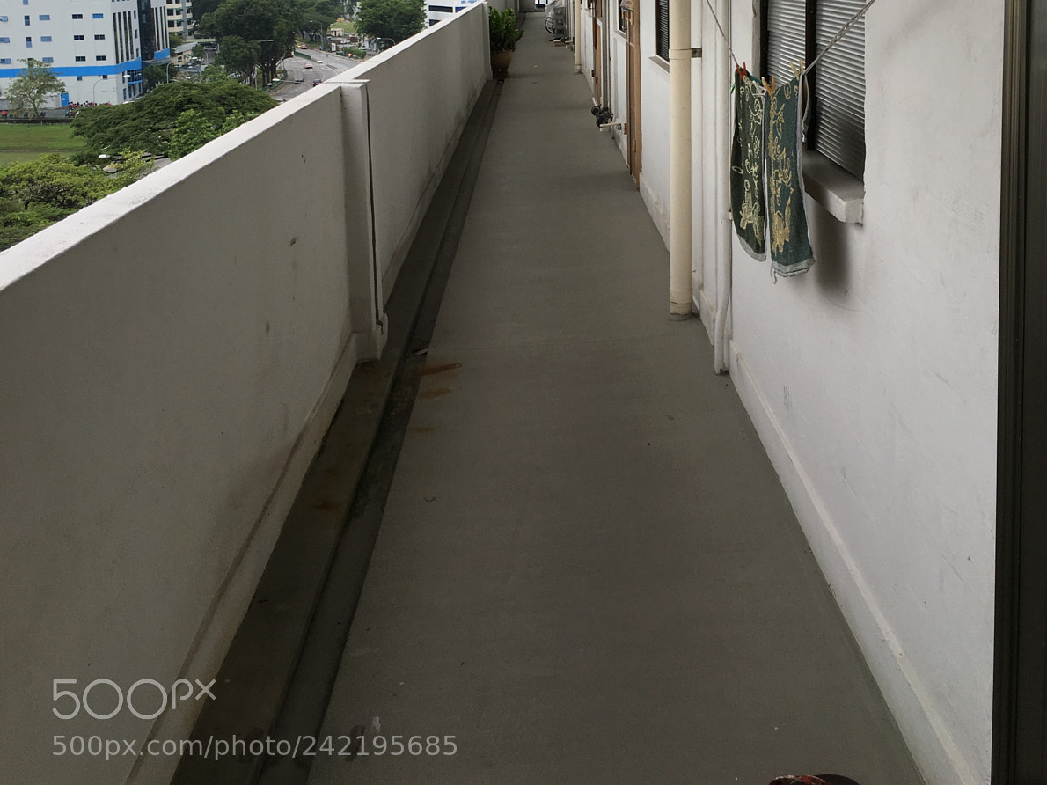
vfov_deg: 35.1
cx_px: 525
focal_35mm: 39
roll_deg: +0.8
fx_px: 1179
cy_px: 111
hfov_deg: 47.9
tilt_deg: -5.3
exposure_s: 1/527
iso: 25
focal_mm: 4.15
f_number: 2.2
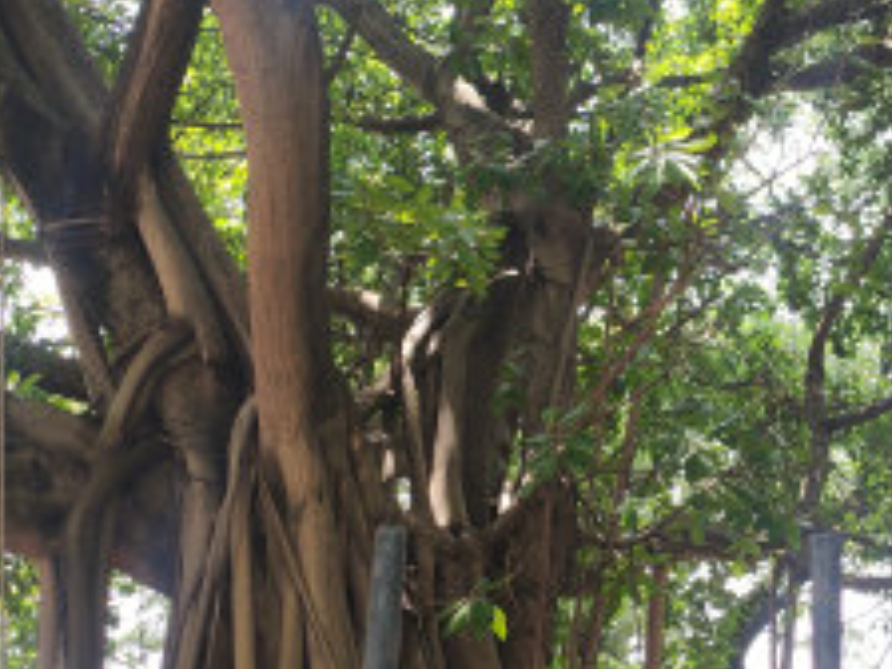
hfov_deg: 26.9
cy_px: 408
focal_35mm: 71
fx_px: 1830
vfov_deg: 20.7
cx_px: 713
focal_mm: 4.75
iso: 100
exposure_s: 1/100
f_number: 1.75
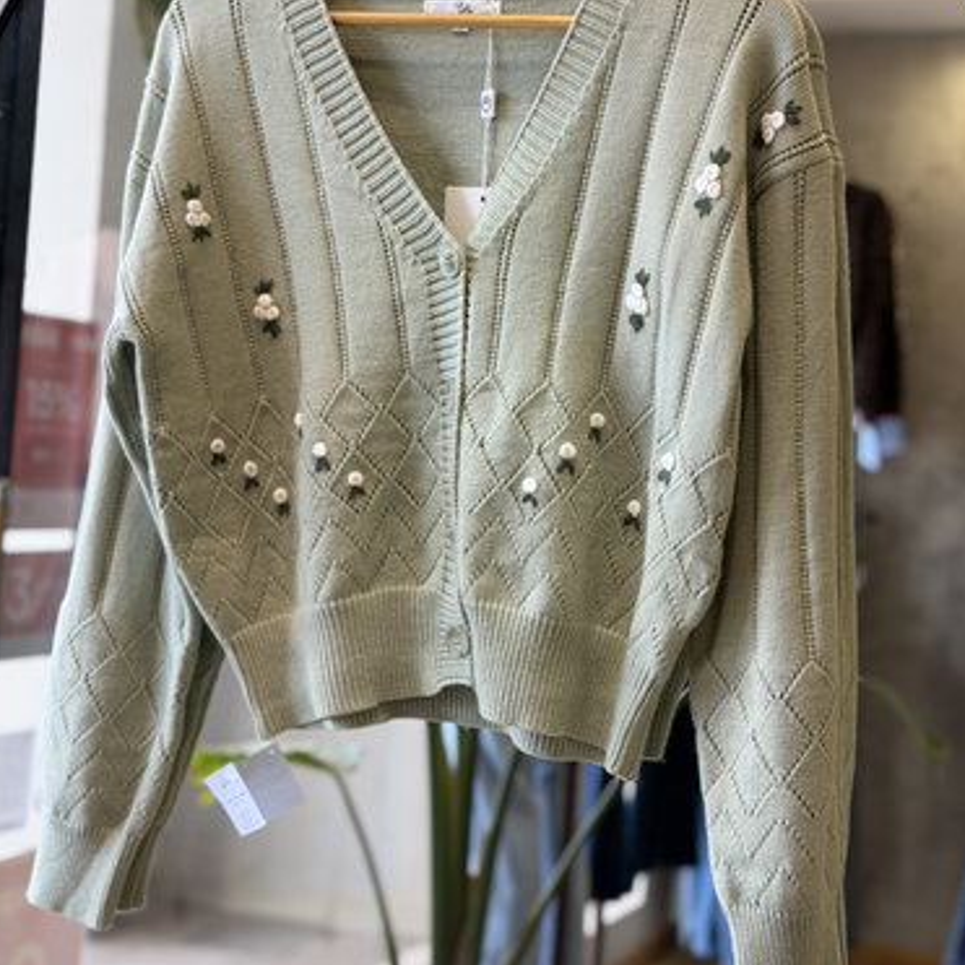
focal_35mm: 61
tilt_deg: -9.4
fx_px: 1924
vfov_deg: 28.1
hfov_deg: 28.2
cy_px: 376
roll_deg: -0.7
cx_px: 458
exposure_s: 1/100
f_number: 1.78
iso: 80
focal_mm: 6.76
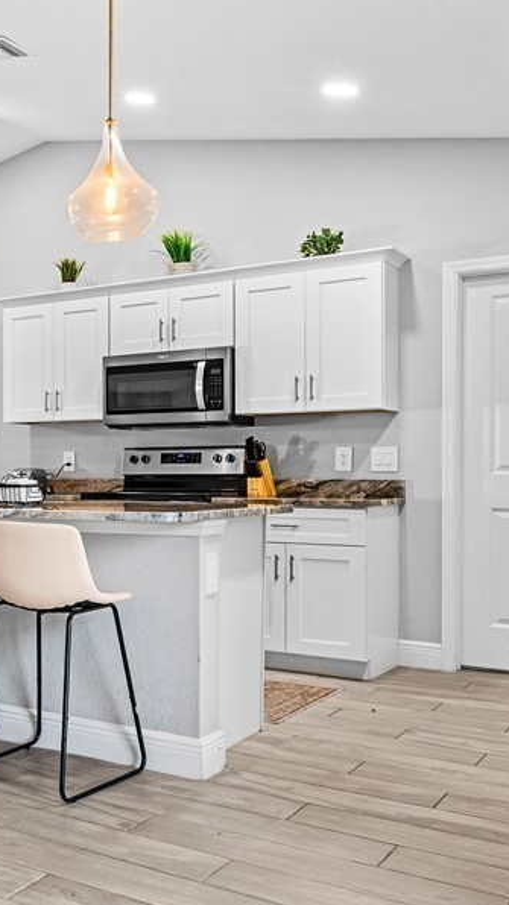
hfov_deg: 24.8
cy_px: 494
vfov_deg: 48.3
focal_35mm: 42
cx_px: -144
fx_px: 1008
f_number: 10
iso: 320
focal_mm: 22
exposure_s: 1/2
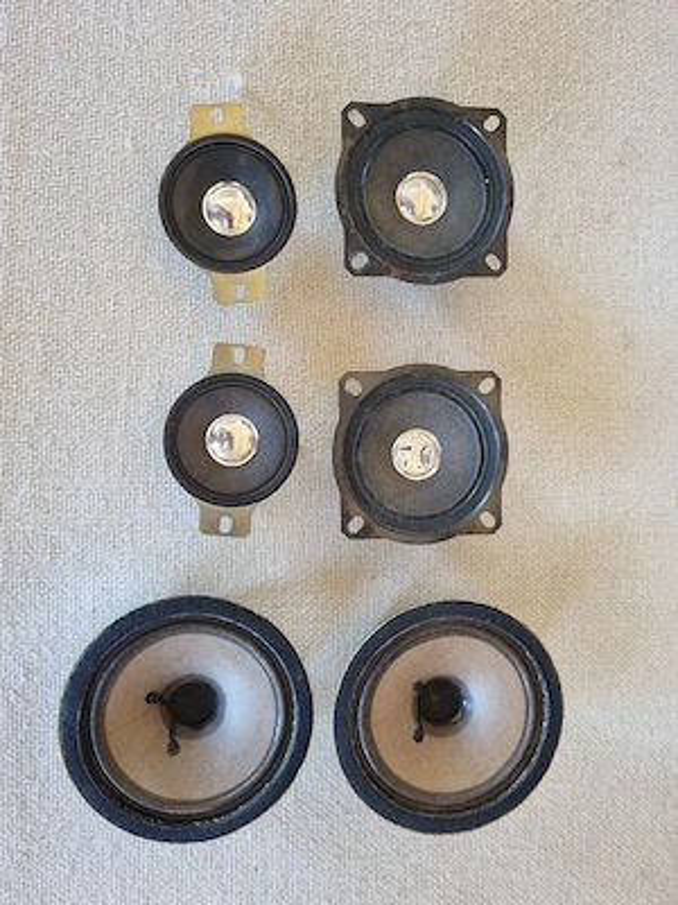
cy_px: 452
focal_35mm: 26
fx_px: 679
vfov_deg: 67.3
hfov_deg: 53.1
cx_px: 339
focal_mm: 5.4
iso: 320
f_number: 1.8
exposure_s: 1/50
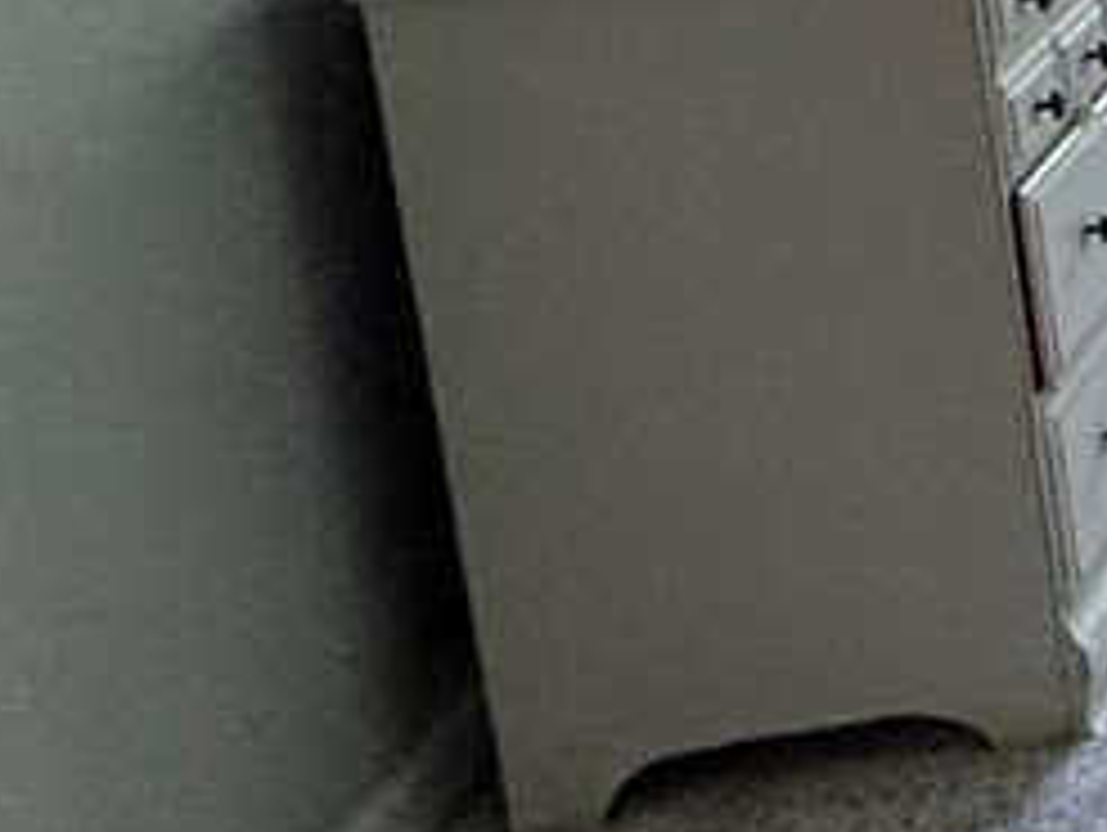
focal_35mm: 91
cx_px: 3096
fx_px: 2913
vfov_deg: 15.1
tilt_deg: -9.6
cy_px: -405
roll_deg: +0.6
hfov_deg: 12.4
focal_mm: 2.22
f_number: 2.2
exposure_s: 1/120
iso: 250
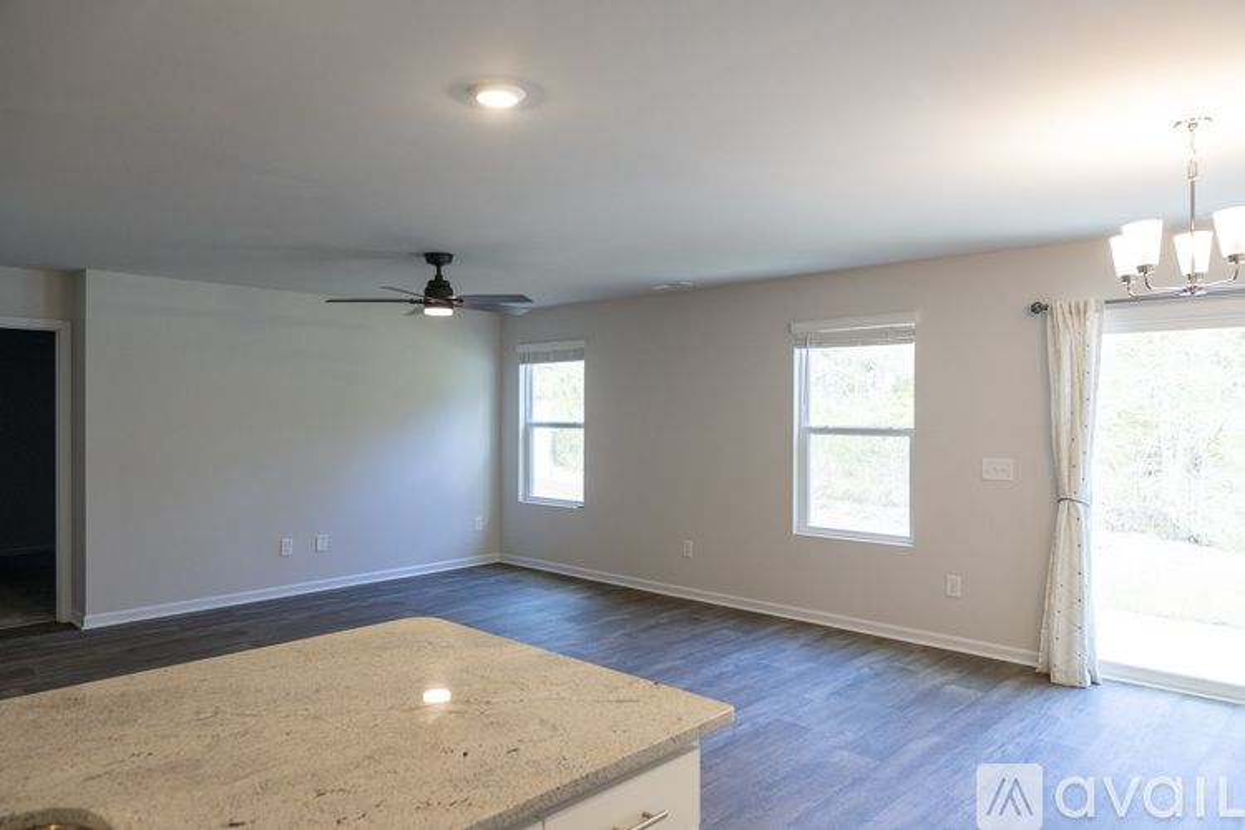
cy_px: 415
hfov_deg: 73.7
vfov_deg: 53.1
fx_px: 830
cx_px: 622
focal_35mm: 24
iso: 1800
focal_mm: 24
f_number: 5.6
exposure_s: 1/125
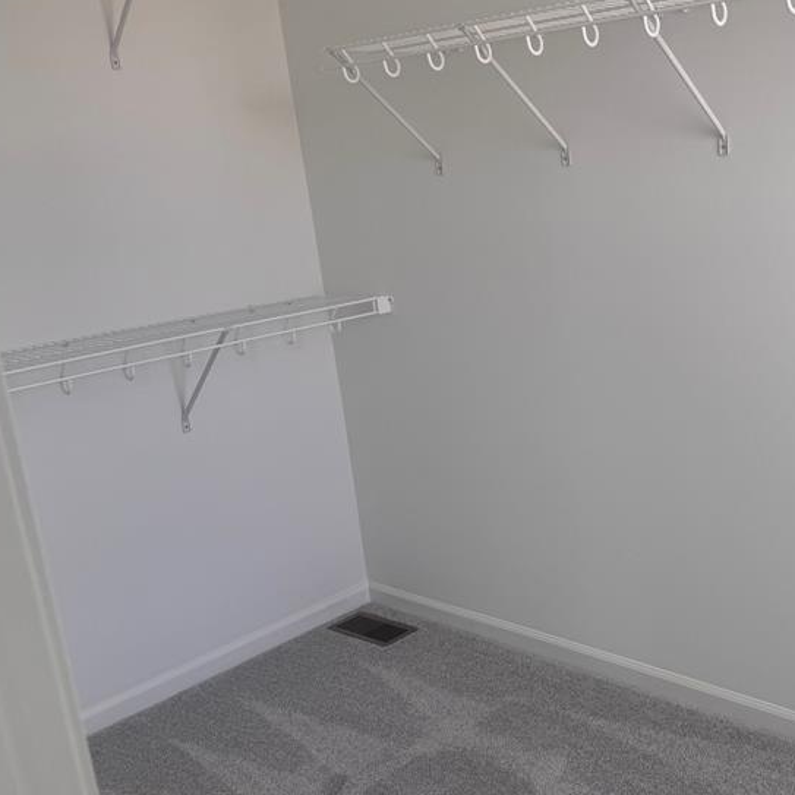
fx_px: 1039
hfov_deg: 40.4
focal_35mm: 40
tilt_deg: -13.3
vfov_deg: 41.9
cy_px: 408
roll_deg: +4.6
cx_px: 616
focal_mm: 6.76
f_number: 1.78
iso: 80
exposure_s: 1/331
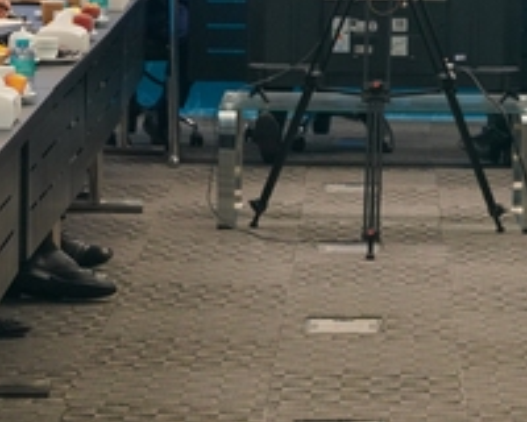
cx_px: 601
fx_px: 3570
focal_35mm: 229
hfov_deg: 8.4
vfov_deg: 6.7
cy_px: 49
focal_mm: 47.6
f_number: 4
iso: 1000
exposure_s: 1/160
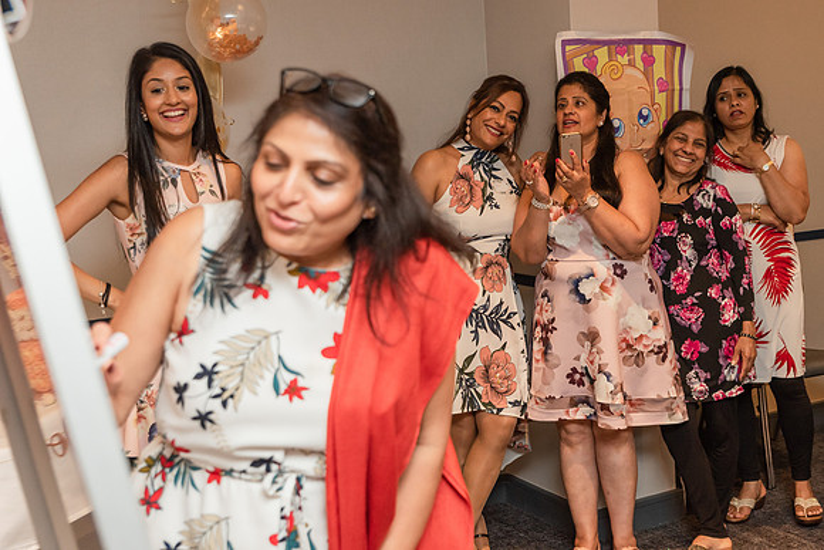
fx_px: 1178
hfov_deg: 38.4
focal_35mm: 51
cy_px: 213
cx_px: 505
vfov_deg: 26.2
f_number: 3.5
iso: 2000
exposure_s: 1/160
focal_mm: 42
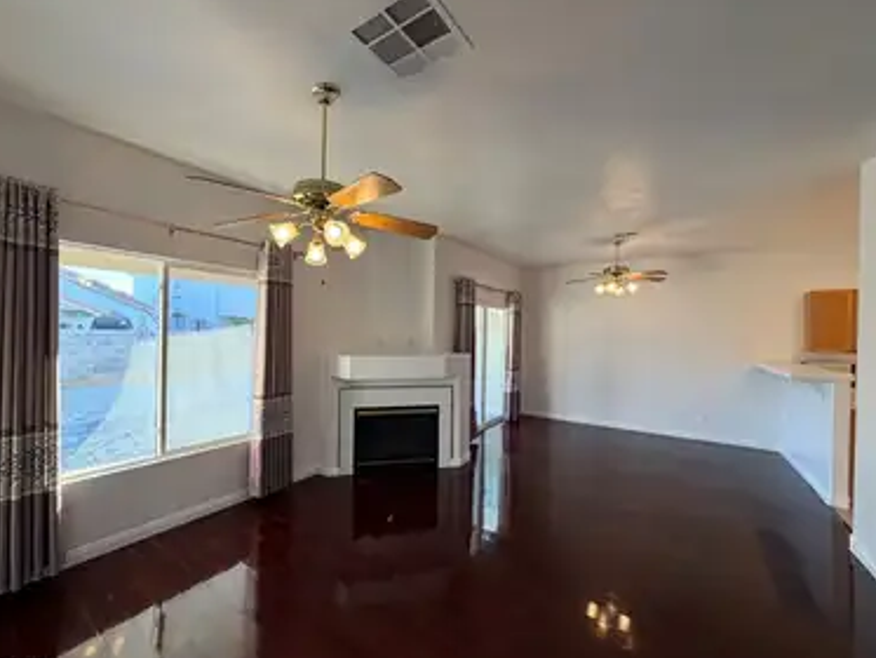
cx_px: 416
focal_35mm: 15
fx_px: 380
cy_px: 331
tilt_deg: +0.8
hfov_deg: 98.1
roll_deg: -1.1
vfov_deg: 81.8
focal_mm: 2.22
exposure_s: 1/120
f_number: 2.2
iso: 250
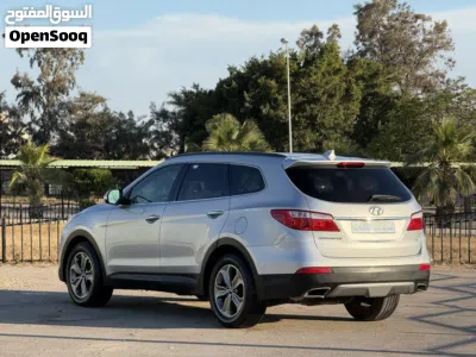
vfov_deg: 12.3
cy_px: 178
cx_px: 238
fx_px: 1650
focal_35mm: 120
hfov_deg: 16.4
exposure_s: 1/1130
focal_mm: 15.66
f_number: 2.8
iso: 64
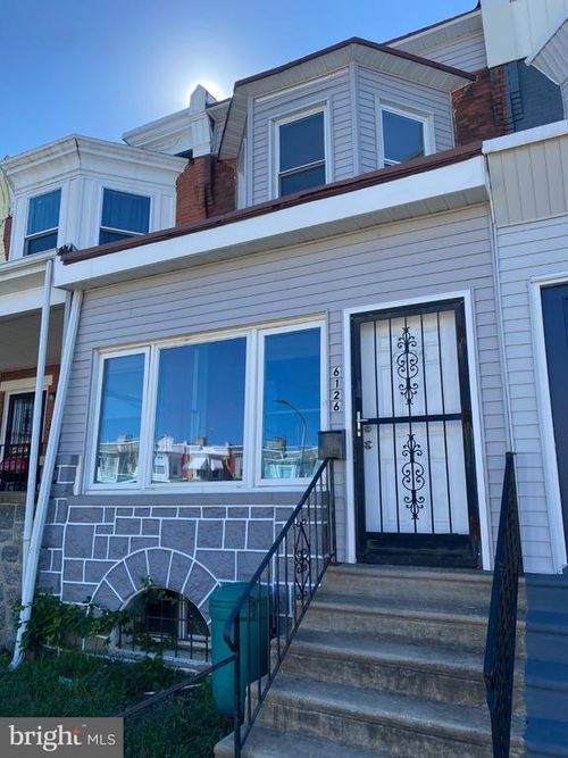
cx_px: 284
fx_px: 569
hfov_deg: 53.0
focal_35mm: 26
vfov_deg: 67.3
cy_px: 379
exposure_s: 1/1103
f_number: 1.8
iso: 32
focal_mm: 4.25
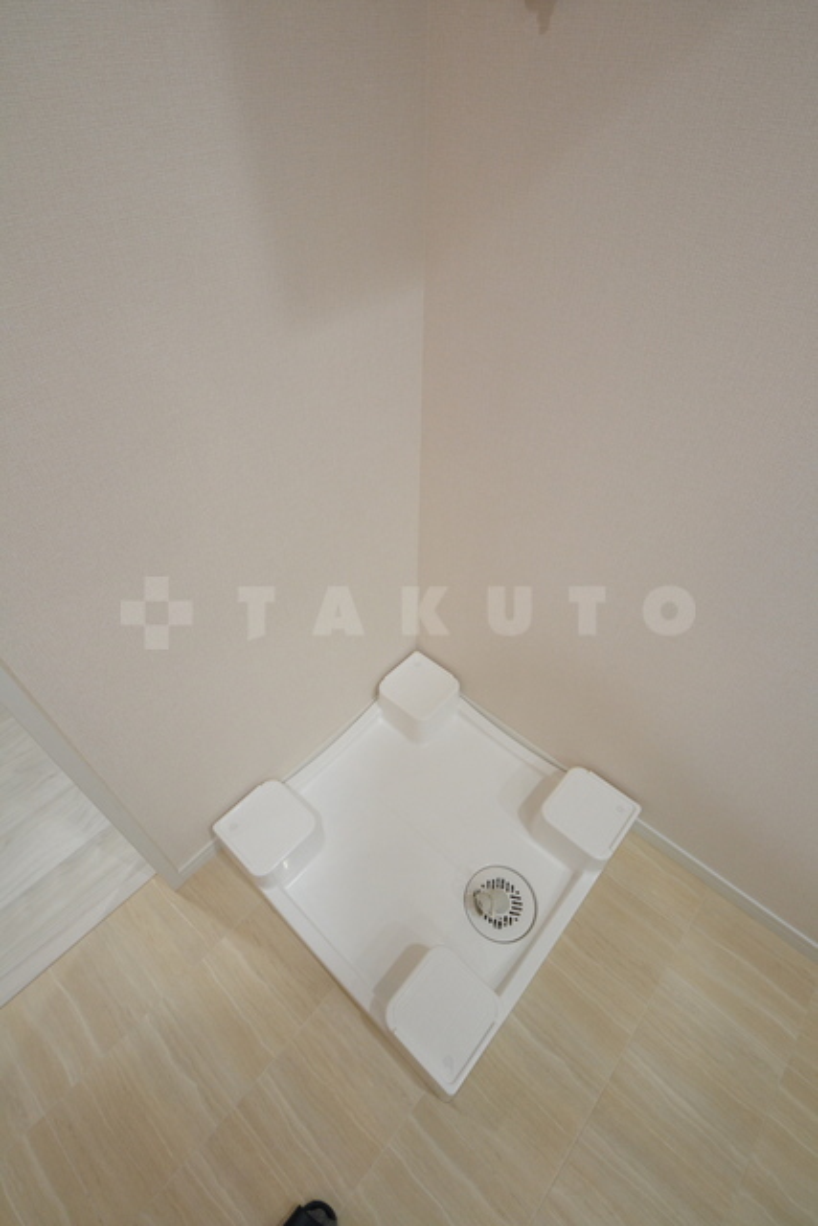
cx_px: 409
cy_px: 613
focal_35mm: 16
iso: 1600
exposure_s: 1/100
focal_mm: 10.5
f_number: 5
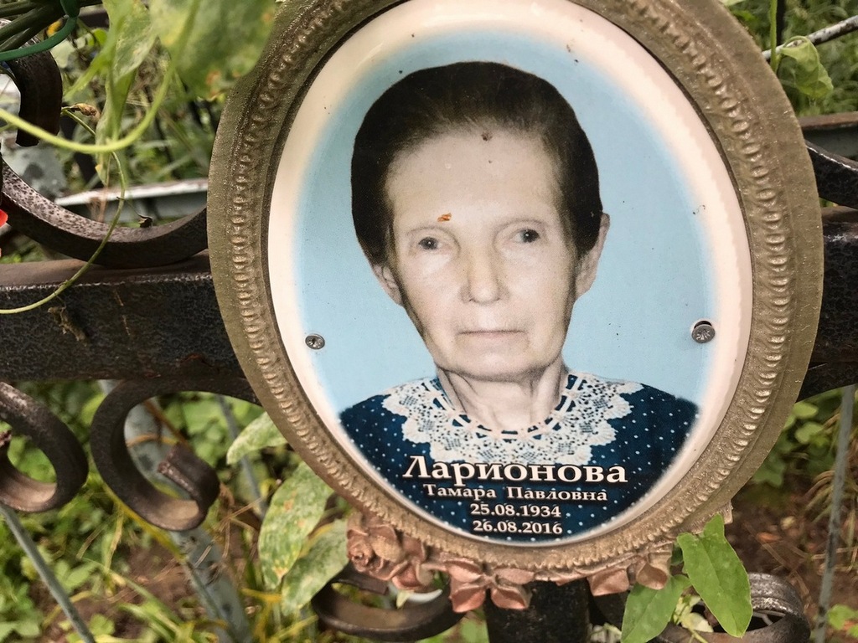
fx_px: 694
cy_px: 322
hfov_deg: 63.4
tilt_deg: -33.5
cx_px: 429
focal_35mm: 28
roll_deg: +8.3
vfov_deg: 49.7
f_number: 1.8
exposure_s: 1/202
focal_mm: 3.99
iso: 20
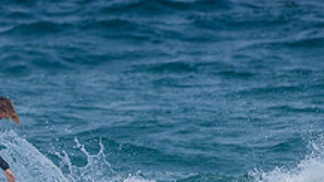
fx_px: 14758
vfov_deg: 0.7
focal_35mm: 1718
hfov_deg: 1.3
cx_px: 48
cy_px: 174
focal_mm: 500
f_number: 5.6
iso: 110
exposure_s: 1/2000
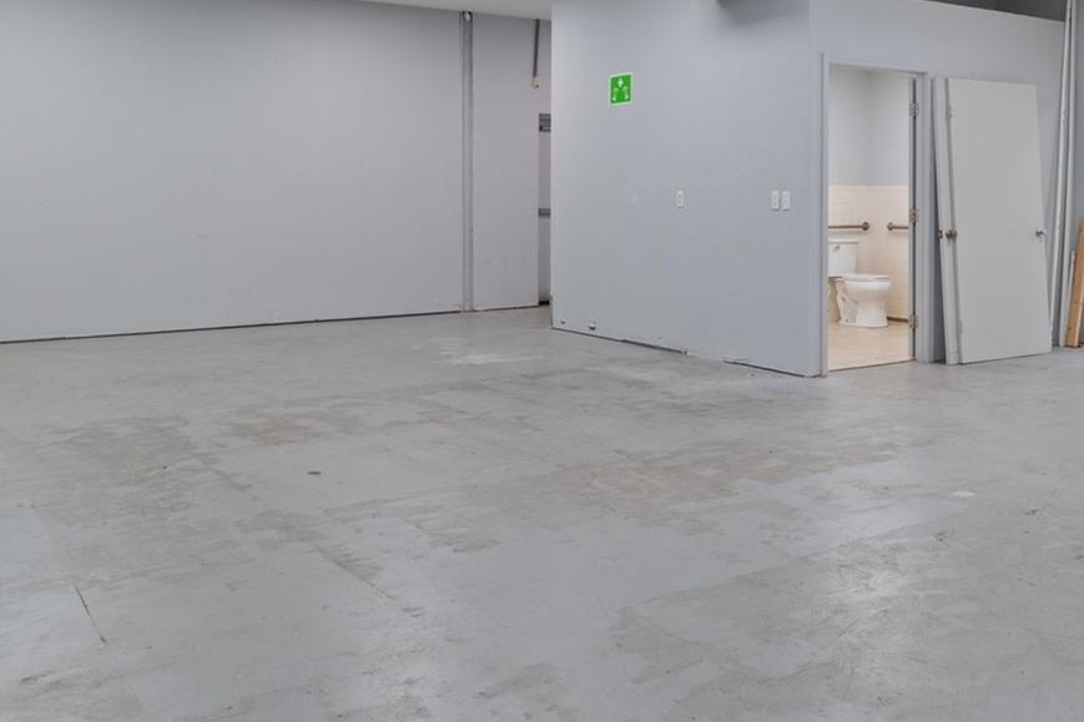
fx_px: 1081
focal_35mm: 36
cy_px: 183
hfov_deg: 51.1
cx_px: 808
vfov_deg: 36.1
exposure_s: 1/3
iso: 320
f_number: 8
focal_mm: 13
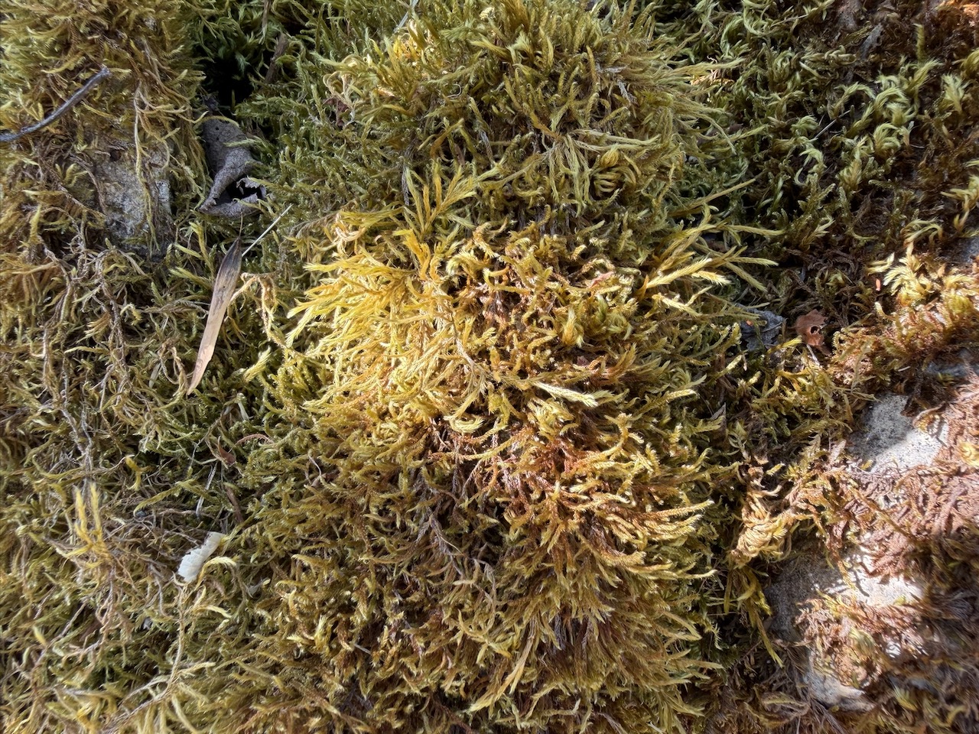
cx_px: 490
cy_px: 367
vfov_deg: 56.8
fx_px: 679
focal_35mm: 24
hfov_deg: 71.6
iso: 40
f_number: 2.2
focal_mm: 2.22
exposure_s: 1/232
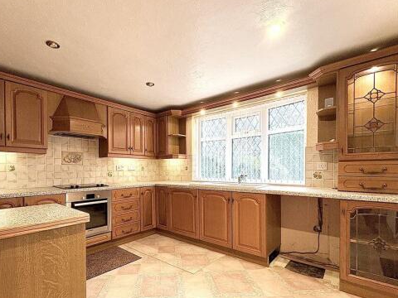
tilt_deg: -0.9
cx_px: 177
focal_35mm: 17
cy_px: 173
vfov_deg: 74.2
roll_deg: -0.9
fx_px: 195
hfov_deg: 90.7
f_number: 2.2
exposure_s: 1/100
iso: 250
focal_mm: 2.22
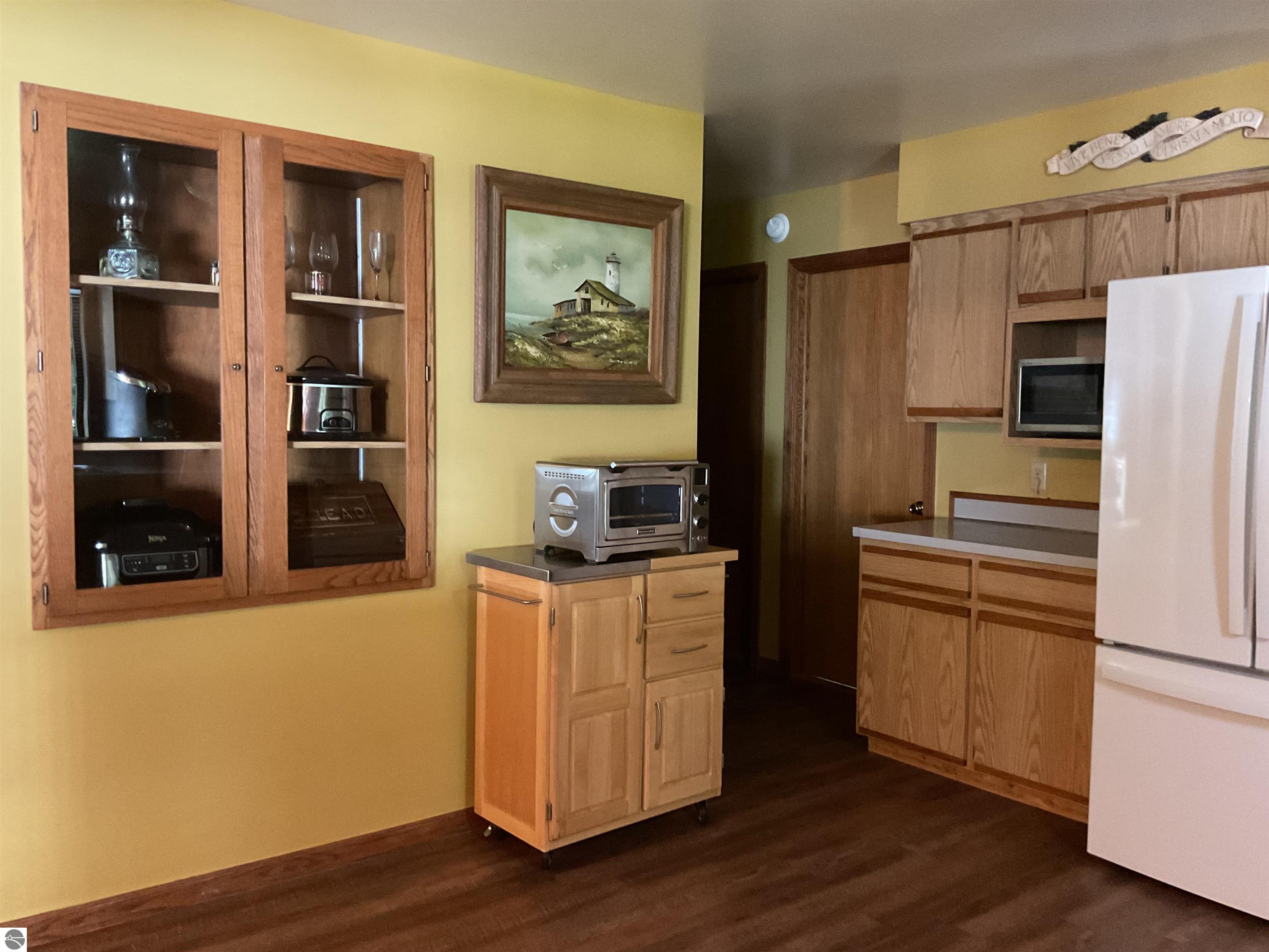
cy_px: 476
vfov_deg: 48.2
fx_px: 1063
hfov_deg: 61.7
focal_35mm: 29
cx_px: 634
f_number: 1.8
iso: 500
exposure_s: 1/30
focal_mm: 3
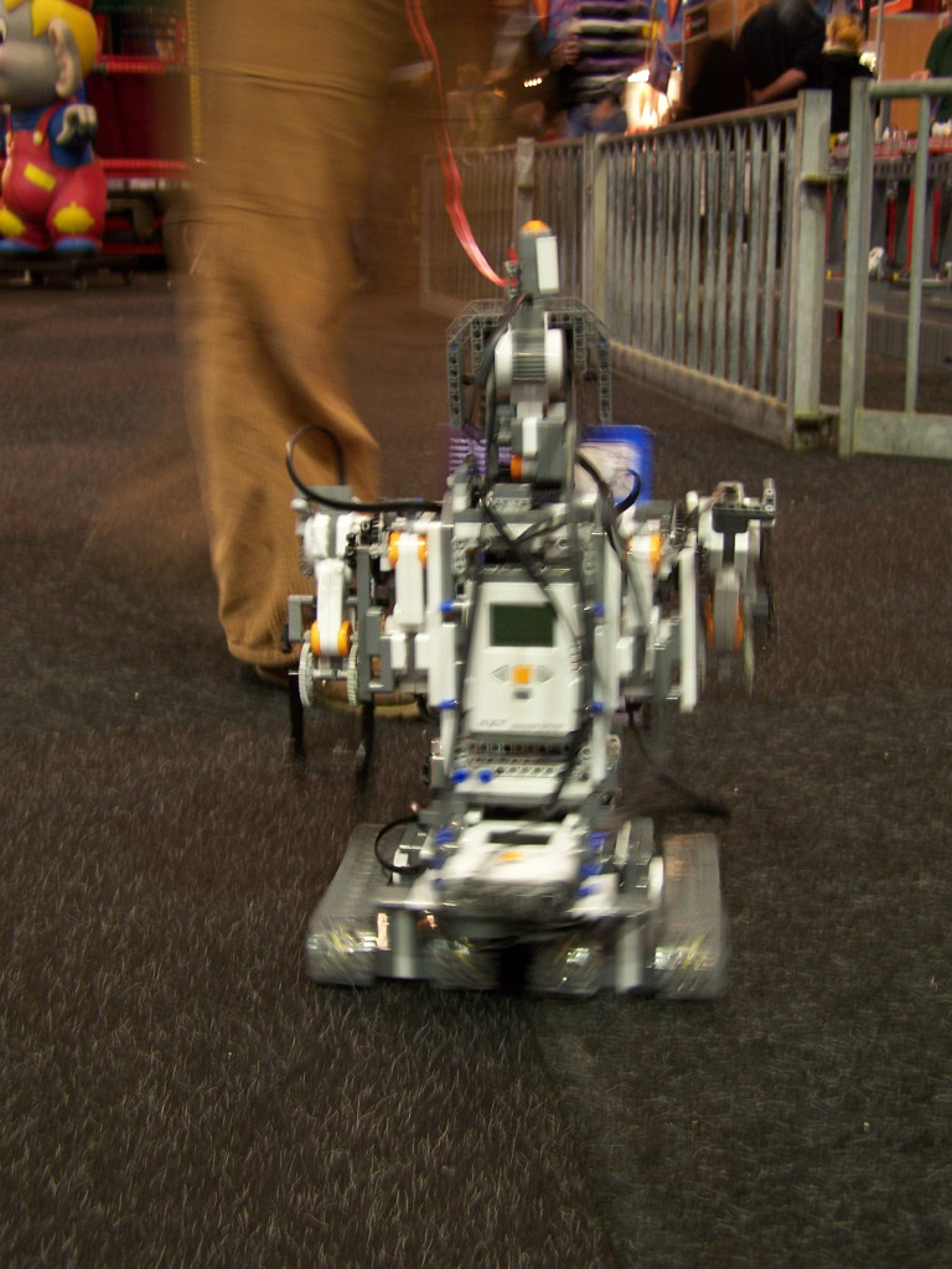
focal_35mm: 43
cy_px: 634
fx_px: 1577
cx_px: 476
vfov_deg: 43.9
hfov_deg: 33.6
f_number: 2.9
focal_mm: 7.1
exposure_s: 1/2
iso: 80
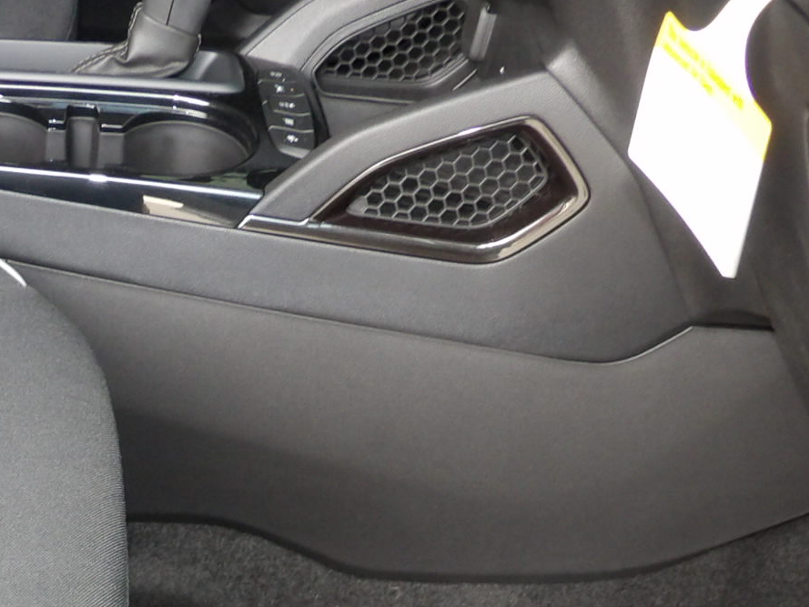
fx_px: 1636
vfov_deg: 19.7
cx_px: 93
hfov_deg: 26.9
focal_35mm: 70
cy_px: 733
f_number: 3.2
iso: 200
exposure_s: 1/32
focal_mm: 4.3
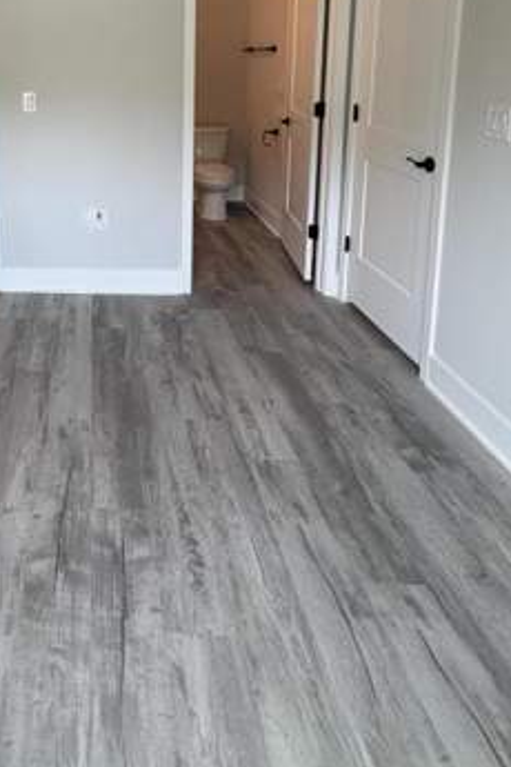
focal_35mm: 27
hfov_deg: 43.7
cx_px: 51
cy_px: 147
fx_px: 575
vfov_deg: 61.5
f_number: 2.2
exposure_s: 1/120
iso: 125
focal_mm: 2.22
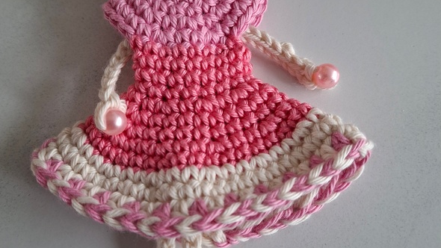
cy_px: 107
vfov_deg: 34.6
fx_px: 398
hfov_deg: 58.0
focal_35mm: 34
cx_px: 218
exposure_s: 1/60
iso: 250
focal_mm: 5.54
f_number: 1.8
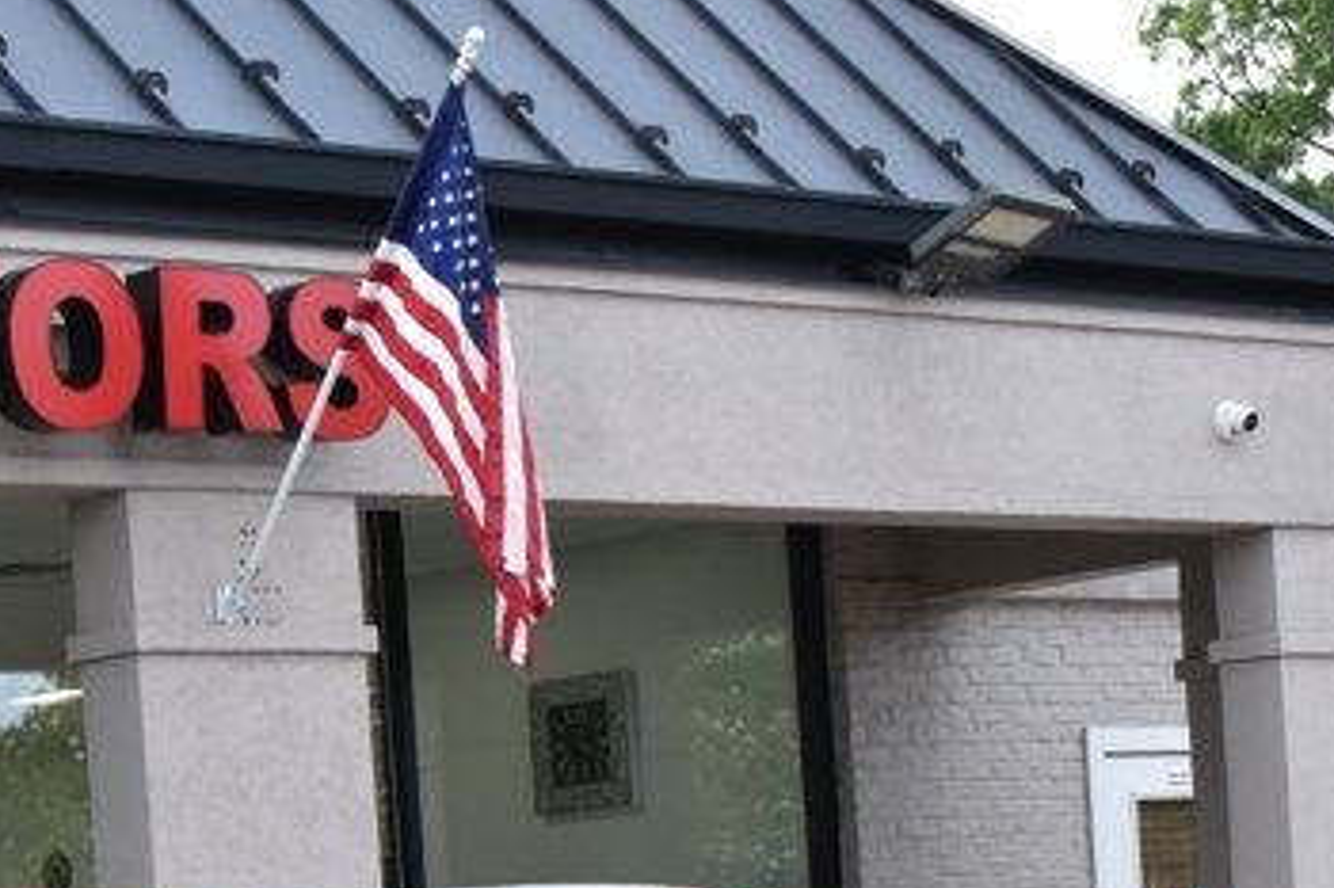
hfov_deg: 17.4
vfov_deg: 11.6
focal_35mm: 114
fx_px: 4222
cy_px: 1208
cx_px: -103
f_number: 9
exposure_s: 1/125
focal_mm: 26
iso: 400
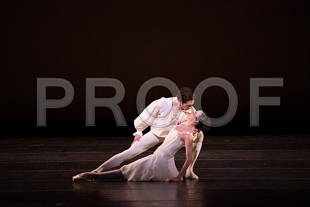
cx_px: 155
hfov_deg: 5.5
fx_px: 3238
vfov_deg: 3.7
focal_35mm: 376
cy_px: 104
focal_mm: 376
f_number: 5.6
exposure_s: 1/400
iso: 20000
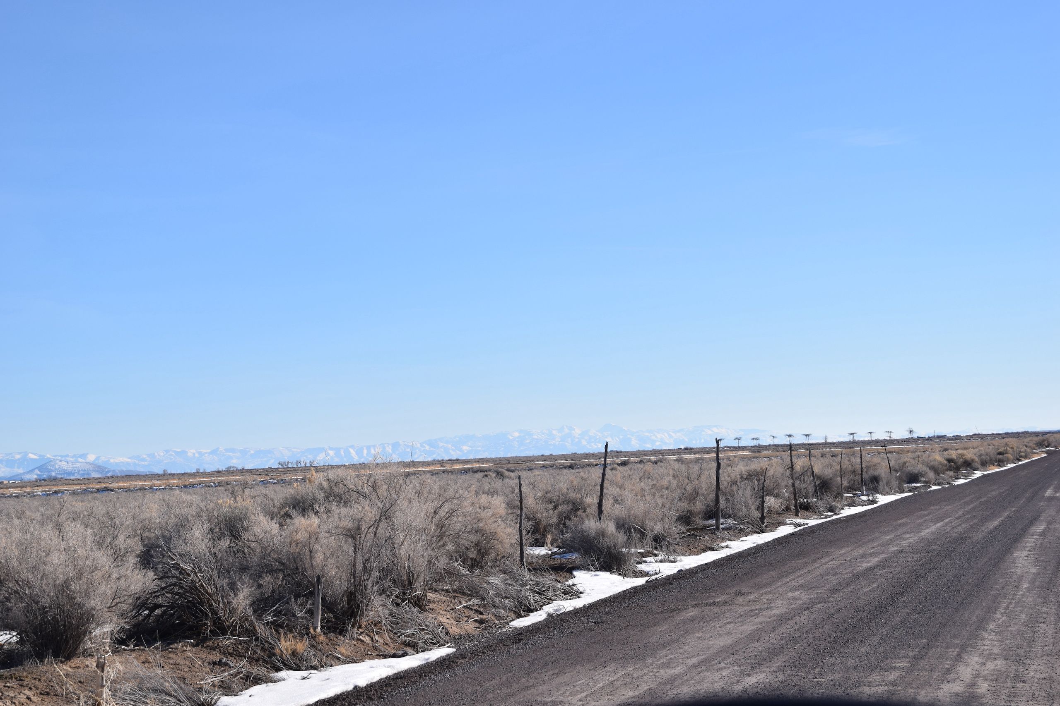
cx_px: 530
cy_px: 353
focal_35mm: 75
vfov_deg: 18.2
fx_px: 2208
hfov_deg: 27.0
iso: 200
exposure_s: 1/640
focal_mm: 50
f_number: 9
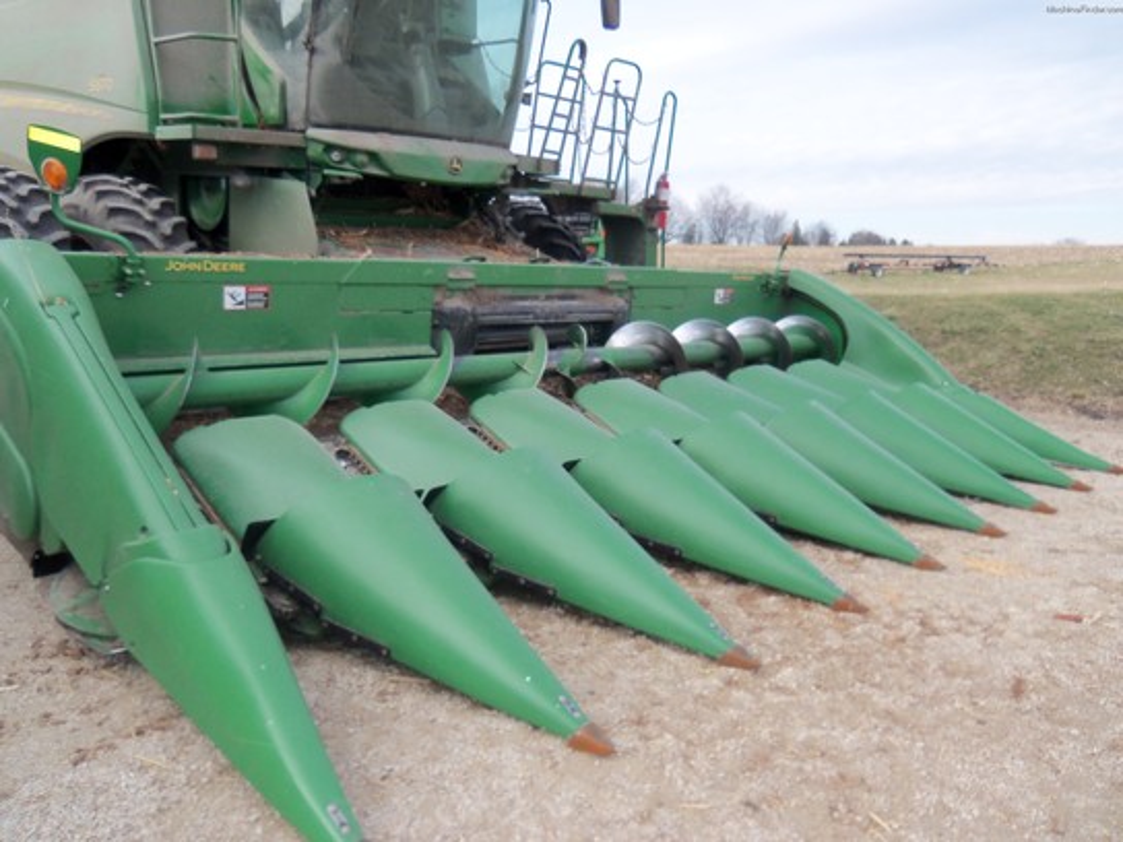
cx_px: 562
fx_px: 908
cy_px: 421
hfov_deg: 63.4
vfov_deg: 49.7
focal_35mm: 28
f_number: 3.9
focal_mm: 5.1
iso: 64
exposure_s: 1/200
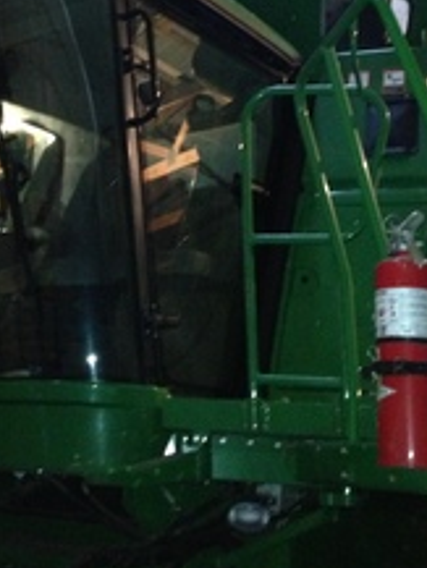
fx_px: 1019
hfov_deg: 23.6
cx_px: 170
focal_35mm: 62
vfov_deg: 30.6
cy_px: 136
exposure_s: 1/16
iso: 800
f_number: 2.4
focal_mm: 4.13
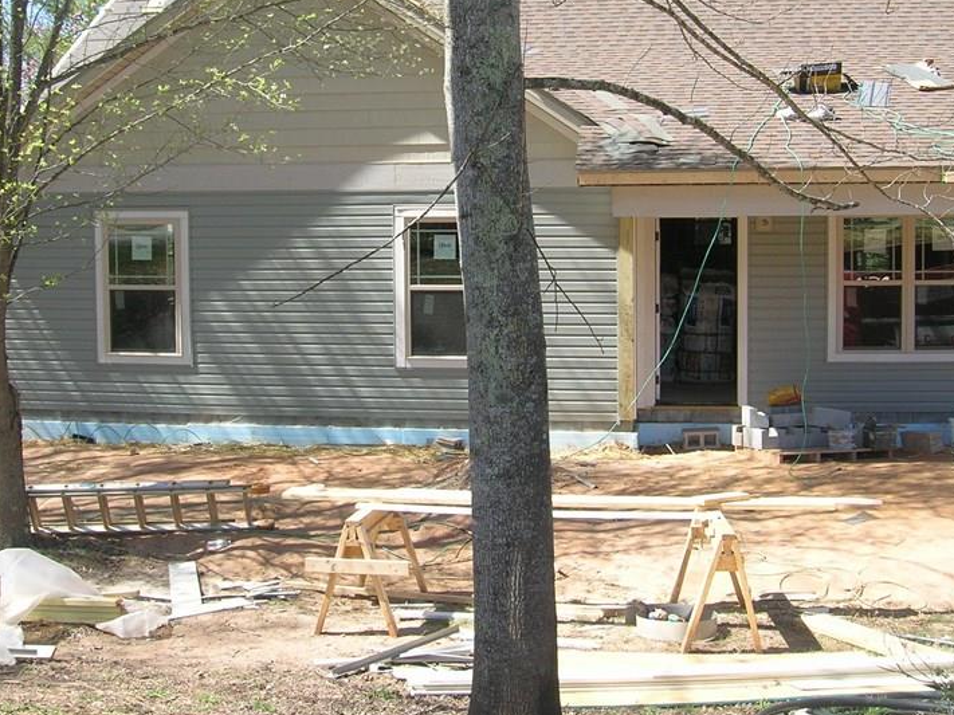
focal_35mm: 49
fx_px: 1350
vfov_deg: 29.3
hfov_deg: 38.9
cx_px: 490
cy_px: 208
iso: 50
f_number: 4.9
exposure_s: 1/123
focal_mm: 5.7
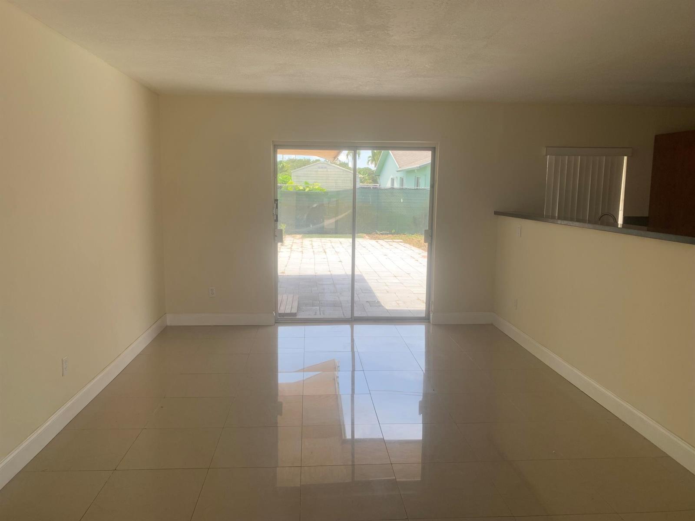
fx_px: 522
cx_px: 348
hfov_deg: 67.3
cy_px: 260
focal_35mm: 26
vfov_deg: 53.1
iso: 25
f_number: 1.8
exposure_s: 1/235
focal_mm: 4.25
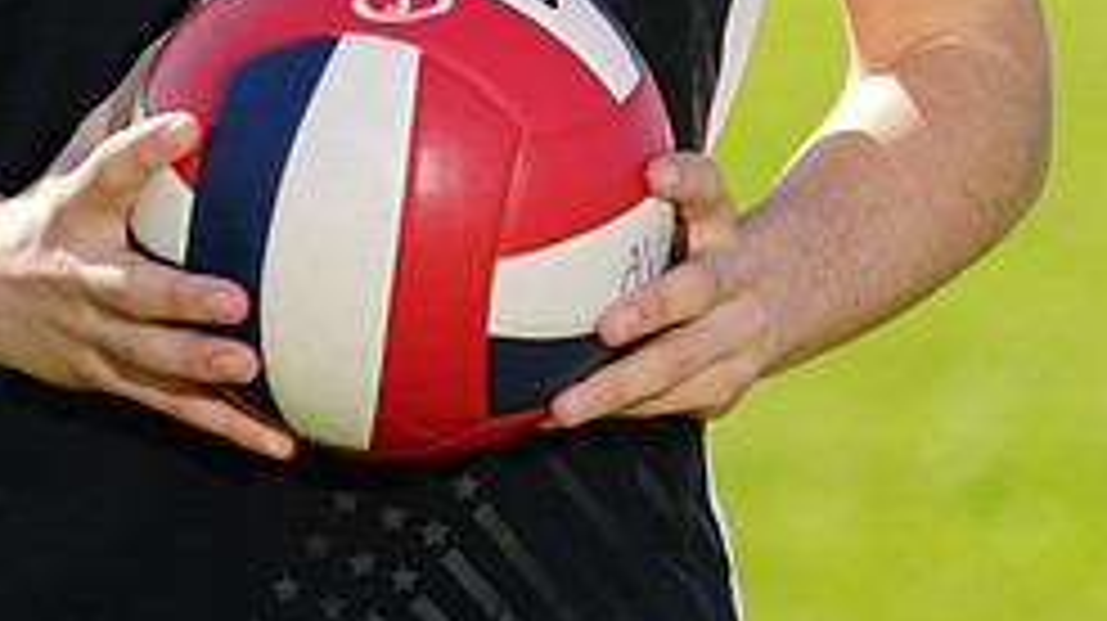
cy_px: -513
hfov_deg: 2.4
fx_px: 26577
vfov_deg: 1.3
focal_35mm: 906
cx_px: 434
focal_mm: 367
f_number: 6.3
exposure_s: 1/200
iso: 64
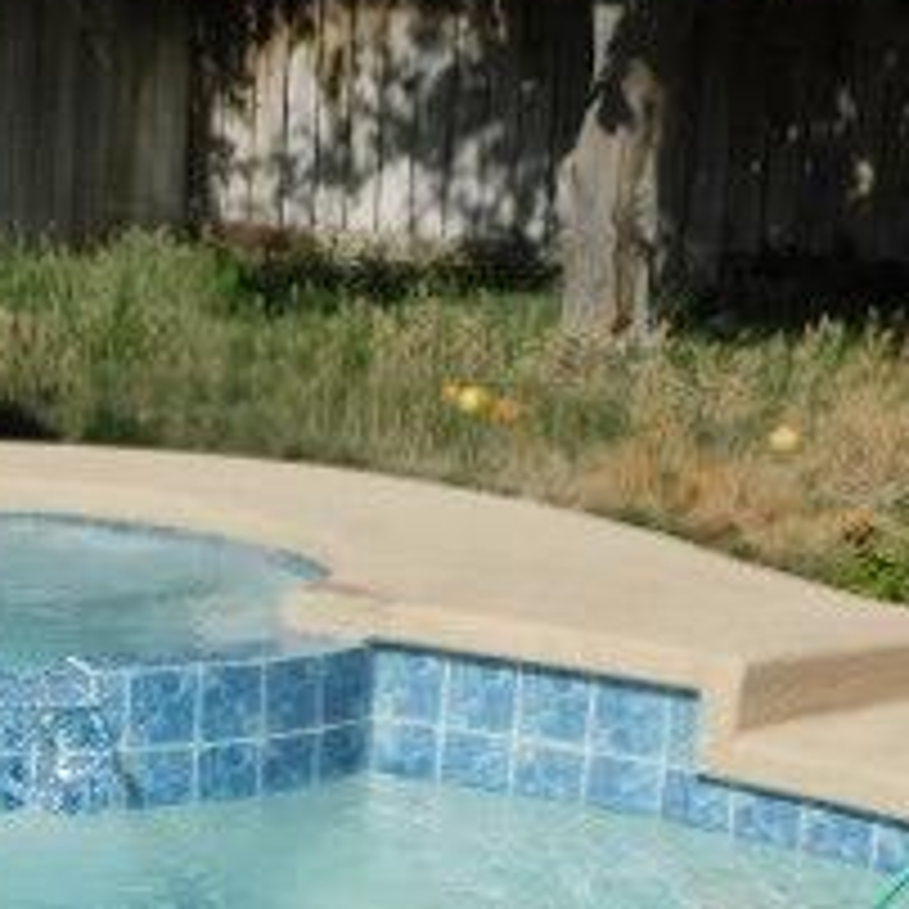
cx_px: -279
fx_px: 3327
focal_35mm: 112
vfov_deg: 15.3
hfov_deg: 14.9
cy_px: 868
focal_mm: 7.1
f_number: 7.2
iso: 125
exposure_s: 1/500
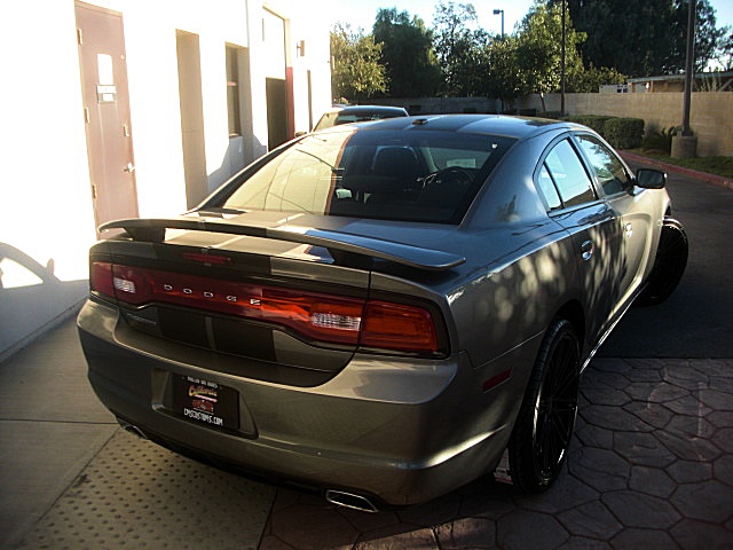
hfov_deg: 51.4
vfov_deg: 39.7
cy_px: 275
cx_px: 366
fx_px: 762
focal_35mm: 36
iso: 50
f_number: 2.8
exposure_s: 1/250
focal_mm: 6.3
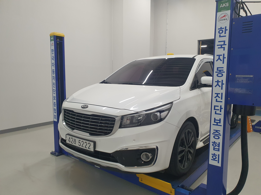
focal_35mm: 26
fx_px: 196
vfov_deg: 53.1
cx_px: 130
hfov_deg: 67.3
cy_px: 98
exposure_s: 1/120
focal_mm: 4.3
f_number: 2.4
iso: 250
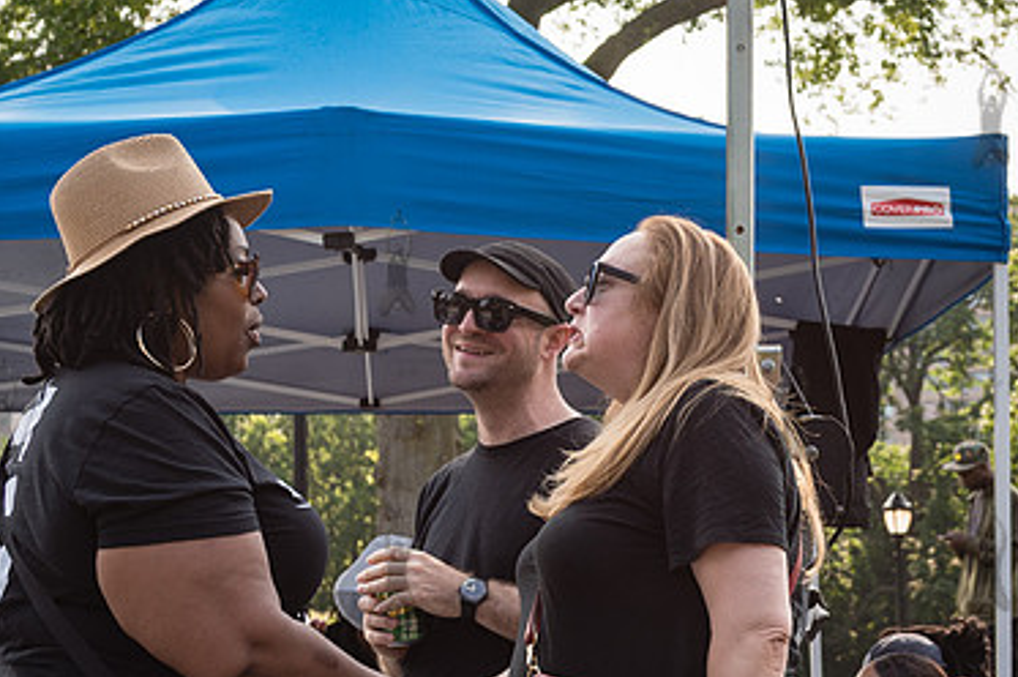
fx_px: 2486
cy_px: 368
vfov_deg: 15.5
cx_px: 651
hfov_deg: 23.1
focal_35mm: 88
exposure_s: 1/400
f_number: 4.5
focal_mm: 35
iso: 200
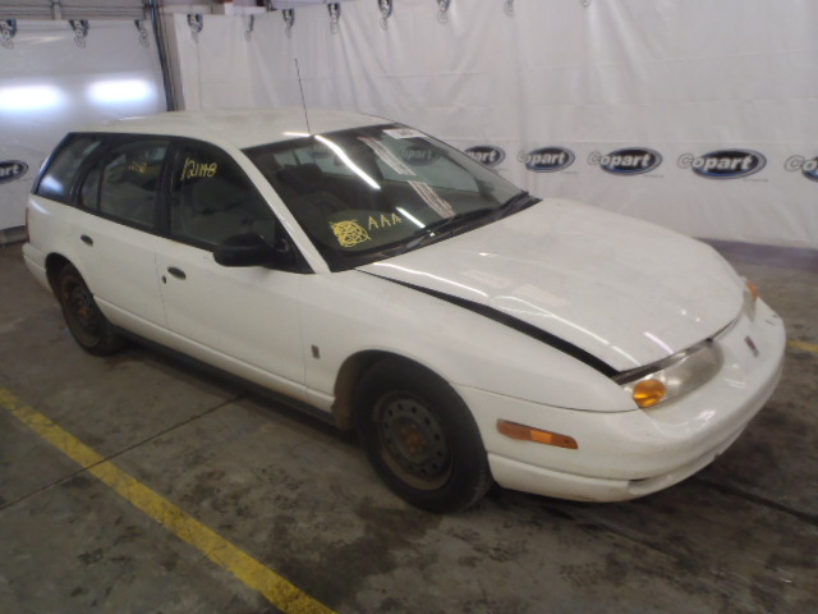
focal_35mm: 28
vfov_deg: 49.7
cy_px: 307
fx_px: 662
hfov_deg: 63.4
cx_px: 409
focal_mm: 5
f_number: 3.5
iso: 200
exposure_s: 1/25
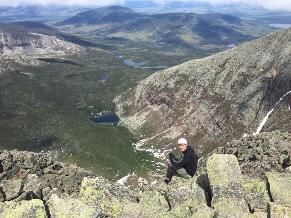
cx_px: 146
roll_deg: +1.7
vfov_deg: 48.2
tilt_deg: -25.6
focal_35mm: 29
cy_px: 109
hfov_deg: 61.7
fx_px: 244
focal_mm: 4.15
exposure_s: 1/1399
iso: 25
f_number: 2.2
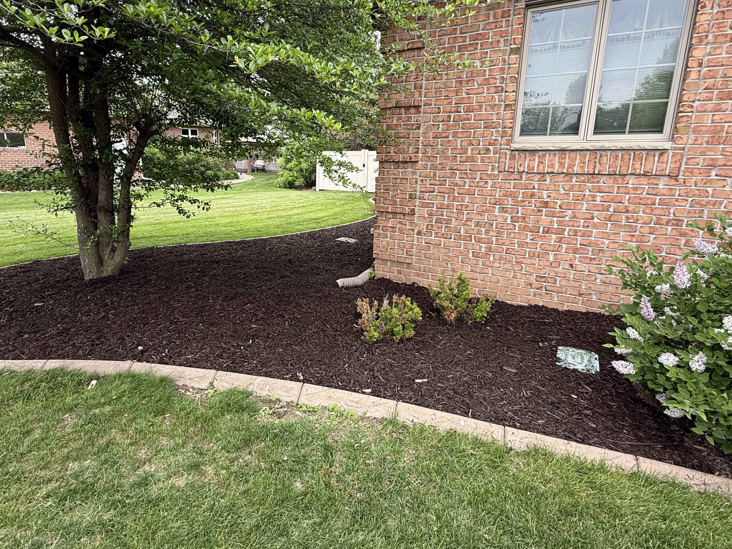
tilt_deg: -12.4
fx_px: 402
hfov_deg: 84.4
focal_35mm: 19
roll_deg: -0.9
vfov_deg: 68.5
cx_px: 332
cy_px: 247
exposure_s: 1/212
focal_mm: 2.22
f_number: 2.2
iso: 50
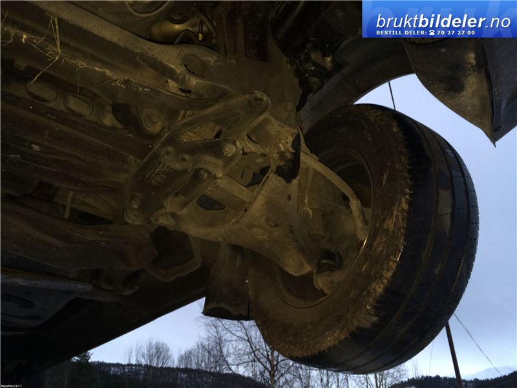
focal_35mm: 29
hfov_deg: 61.7
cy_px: 194
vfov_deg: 48.2
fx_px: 433
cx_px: 258
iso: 80
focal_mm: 4.15
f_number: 2.2
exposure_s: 1/16
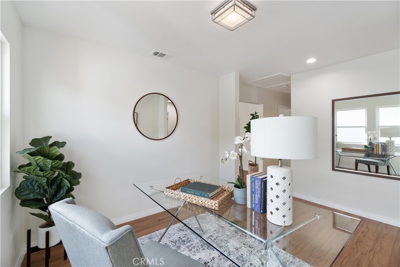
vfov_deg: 77.3
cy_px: 134
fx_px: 167
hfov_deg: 100.4
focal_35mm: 15
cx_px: 200
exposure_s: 1/40
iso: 320
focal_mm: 10
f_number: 6.3
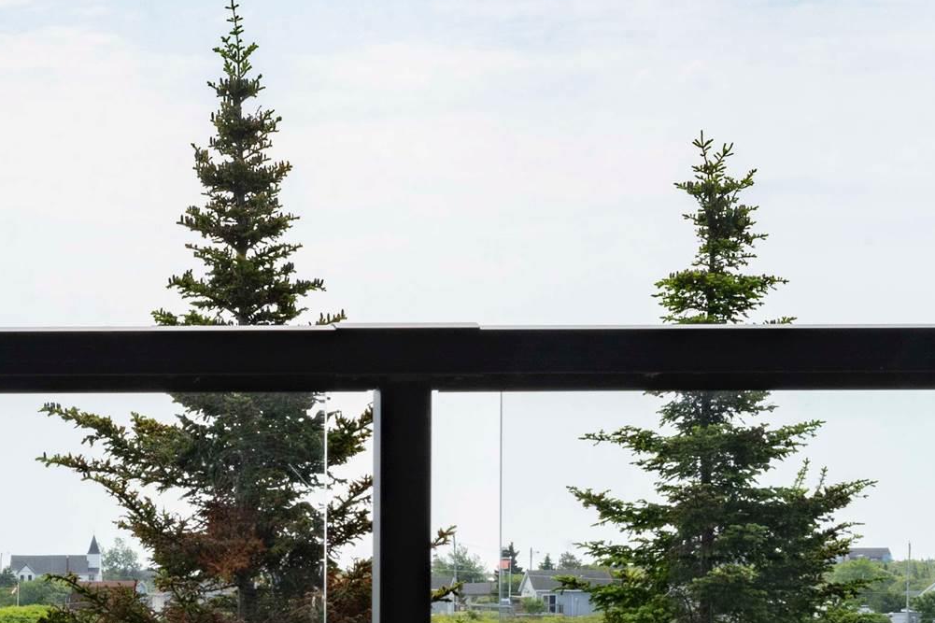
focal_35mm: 135
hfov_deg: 14.8
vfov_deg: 9.9
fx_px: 3505
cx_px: -114
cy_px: 822
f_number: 20
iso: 200
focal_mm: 44
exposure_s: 1/80
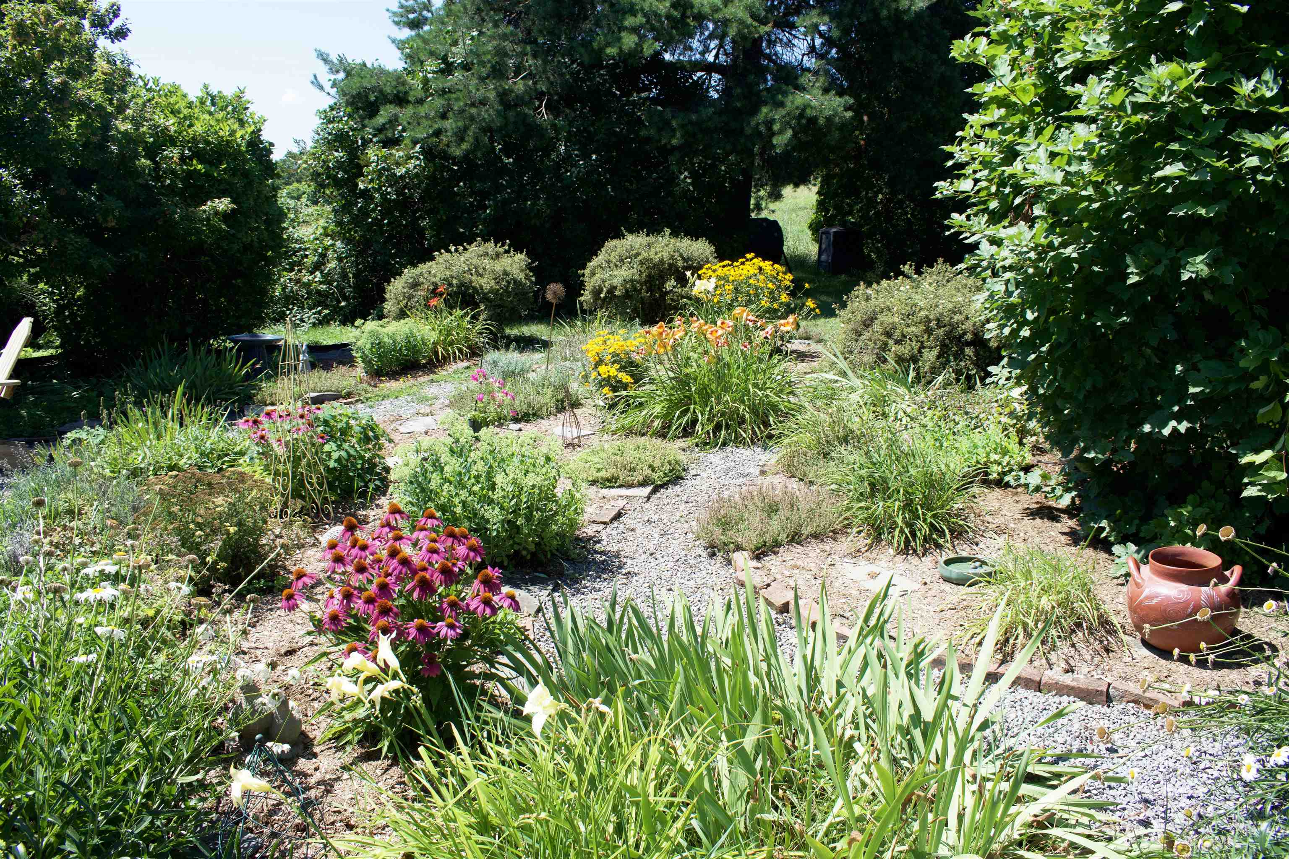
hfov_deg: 67.4
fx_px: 967
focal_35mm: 27
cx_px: 644
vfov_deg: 47.9
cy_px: 430
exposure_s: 1/250
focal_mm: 18
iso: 110
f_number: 8
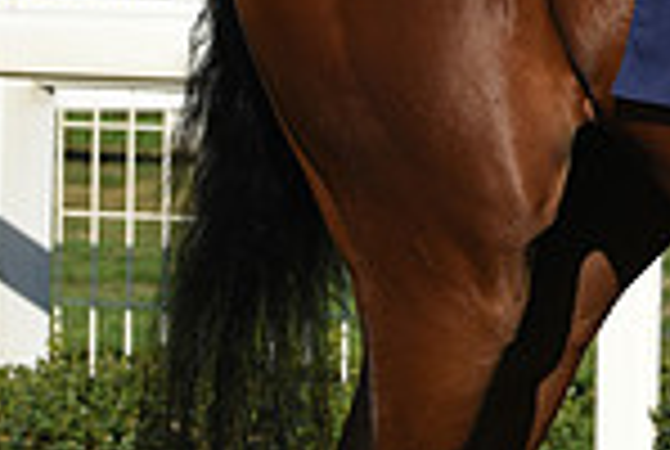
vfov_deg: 3.6
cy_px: -416
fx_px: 7105
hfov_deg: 5.3
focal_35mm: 381
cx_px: 1084
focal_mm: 98
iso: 400
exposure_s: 1/2500
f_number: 6.3
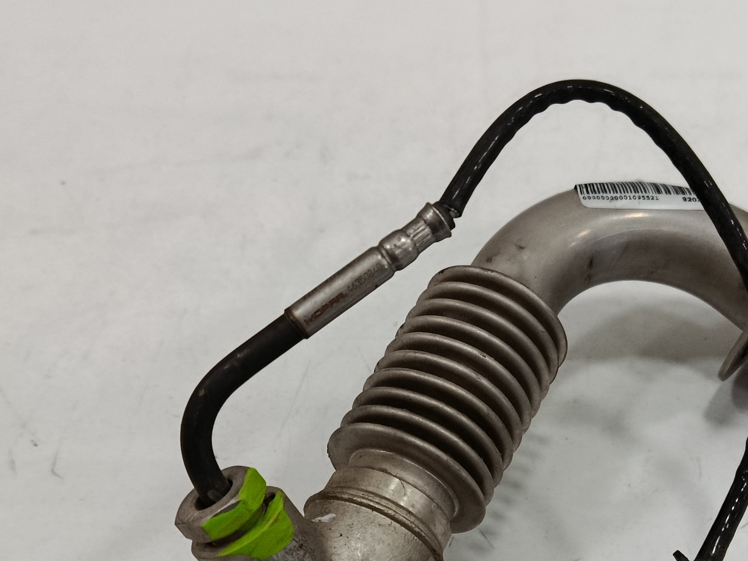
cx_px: 549
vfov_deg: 25.7
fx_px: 1189
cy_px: 504
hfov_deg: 34.3
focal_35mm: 55
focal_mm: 5.24
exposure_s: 1/100
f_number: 1.7
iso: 798
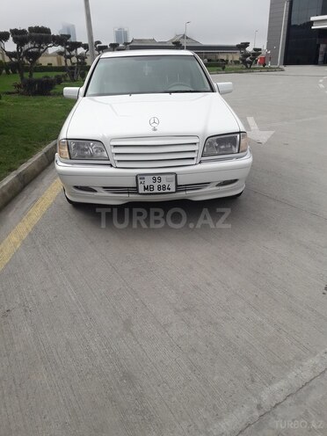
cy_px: 218
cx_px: 164
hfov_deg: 49.7
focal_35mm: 28
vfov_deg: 63.4
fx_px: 353
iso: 40
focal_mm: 3.7
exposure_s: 1/1736
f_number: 1.9
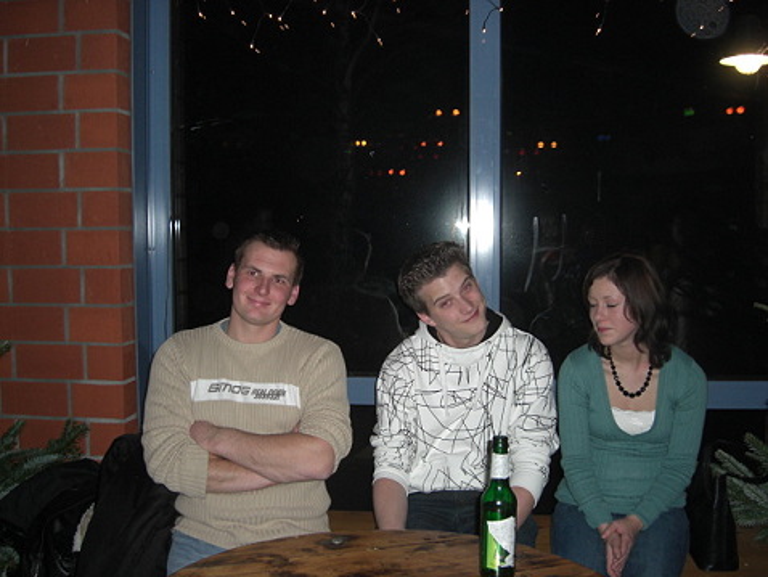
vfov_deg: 37.8
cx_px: 384
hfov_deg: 49.0
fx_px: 844
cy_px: 288
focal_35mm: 38
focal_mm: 7.9
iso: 200
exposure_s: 1/60
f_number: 2.8
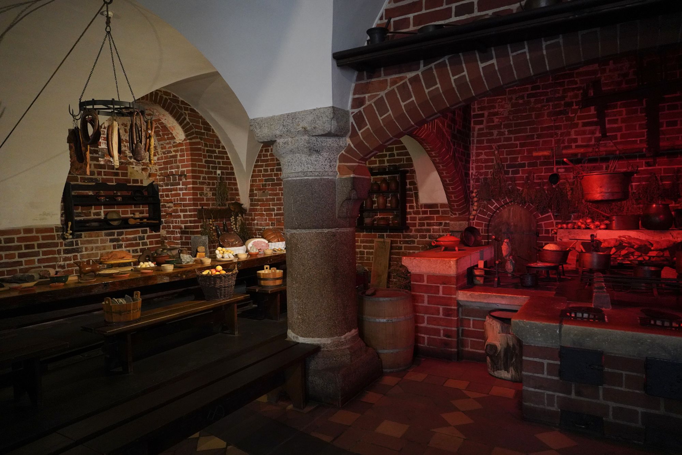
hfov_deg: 73.7
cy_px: 228
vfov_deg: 53.1
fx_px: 455
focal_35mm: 24
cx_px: 341
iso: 5000
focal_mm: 24
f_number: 2.8
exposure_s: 1/80
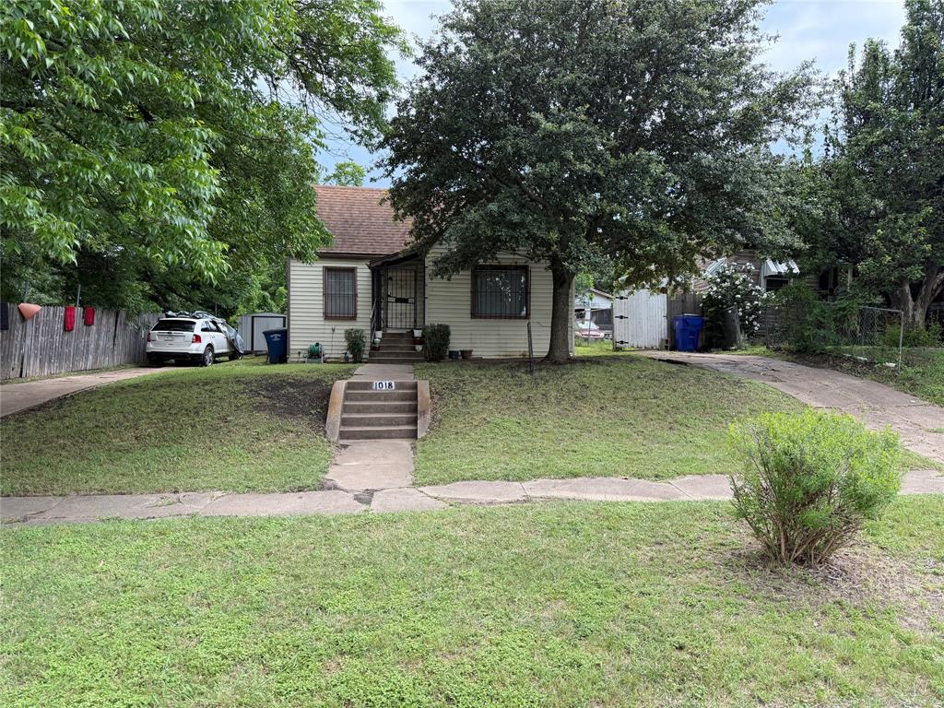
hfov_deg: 71.6
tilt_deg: -0.4
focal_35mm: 24
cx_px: 472
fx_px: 654
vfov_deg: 56.8
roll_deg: -0.8
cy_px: 354
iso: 100
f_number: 1.78
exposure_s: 1/849
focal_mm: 6.76
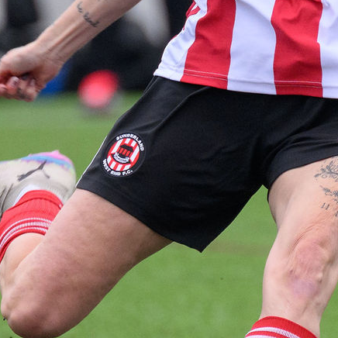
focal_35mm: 2171
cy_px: -142
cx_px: 293
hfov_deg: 0.8
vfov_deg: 0.8
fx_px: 23983
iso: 1400
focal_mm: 400
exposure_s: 1/1250
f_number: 5.6
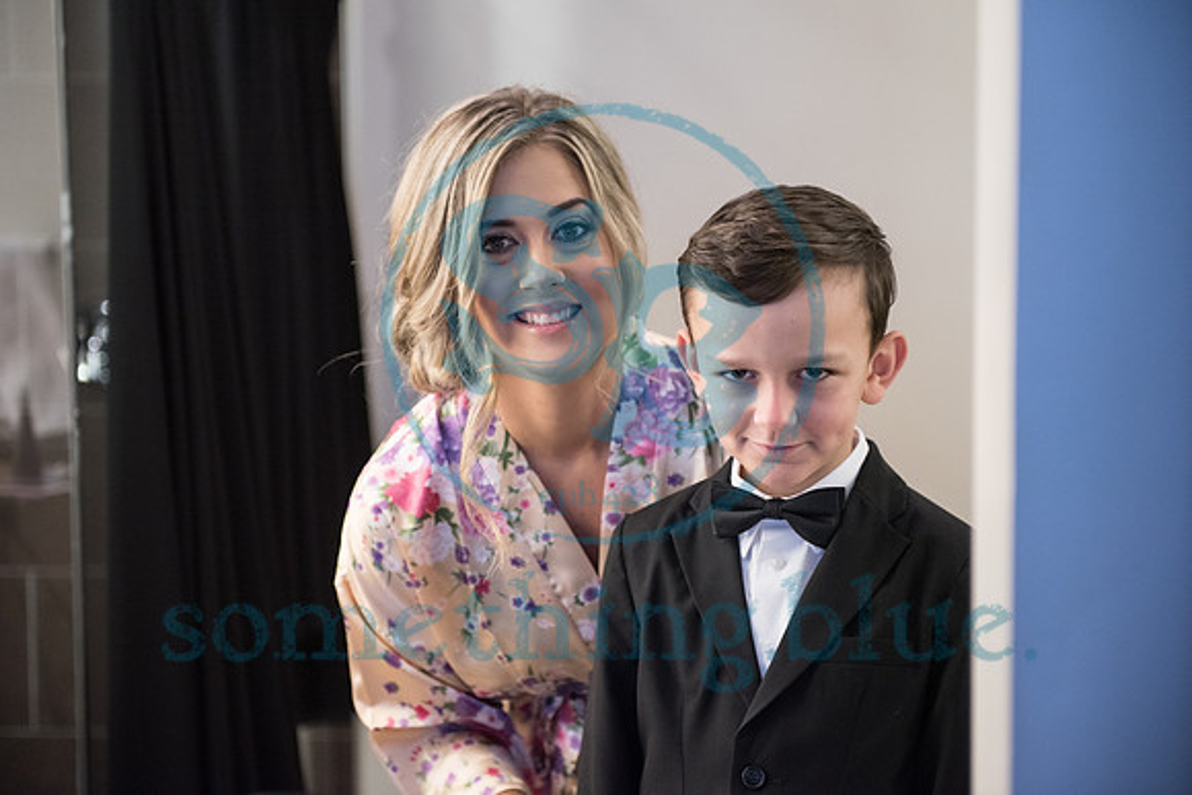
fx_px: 2318
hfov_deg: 28.8
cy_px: 398
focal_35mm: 70
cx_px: 596
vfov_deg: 19.5
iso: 1600
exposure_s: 1/400
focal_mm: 70
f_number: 2.8
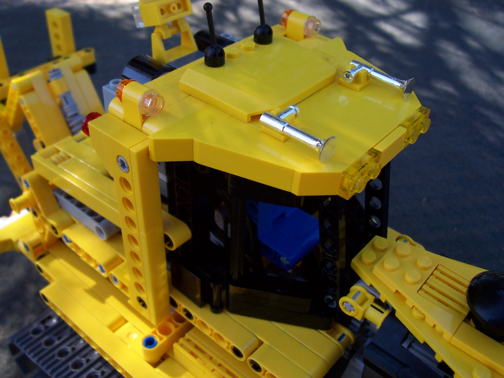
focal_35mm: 37
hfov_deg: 50.1
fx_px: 539
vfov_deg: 38.7
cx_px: 252
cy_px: 189
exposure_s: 1/350
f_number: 2.8
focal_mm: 5.6
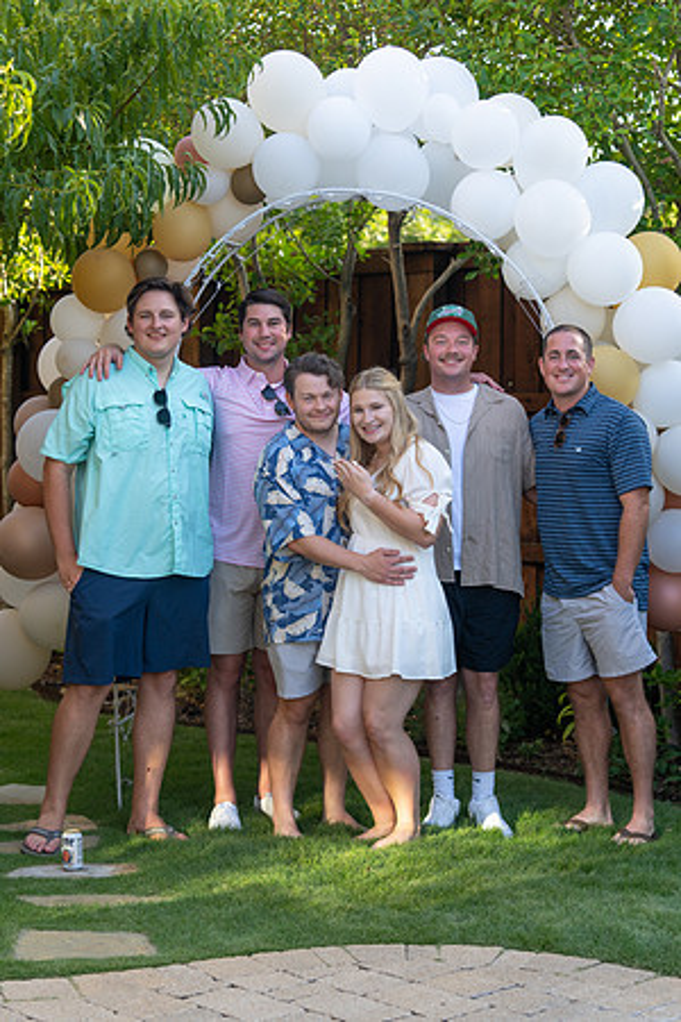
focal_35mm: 70
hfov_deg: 19.5
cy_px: 511
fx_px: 1986
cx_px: 340
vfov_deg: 28.8
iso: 200
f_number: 3.5
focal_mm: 70
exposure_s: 1/320
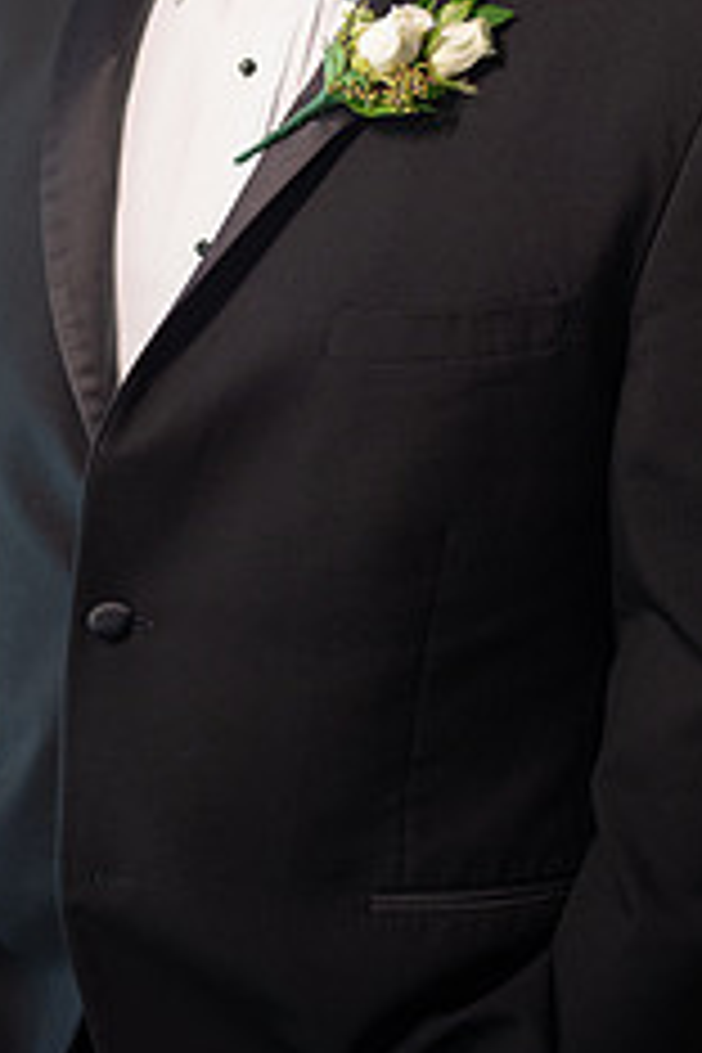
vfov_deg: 20.8
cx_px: 142
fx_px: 2808
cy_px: 108
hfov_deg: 14.2
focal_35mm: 96
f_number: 2.5
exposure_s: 1/400
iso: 1000
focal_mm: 50
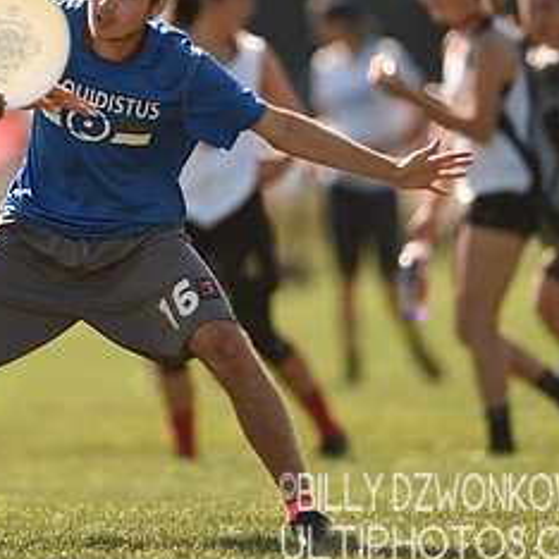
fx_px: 15402
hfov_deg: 2.1
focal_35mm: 843
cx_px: 127
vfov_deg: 2.1
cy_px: 130
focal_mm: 400
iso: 100
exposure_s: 1/1000
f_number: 3.2
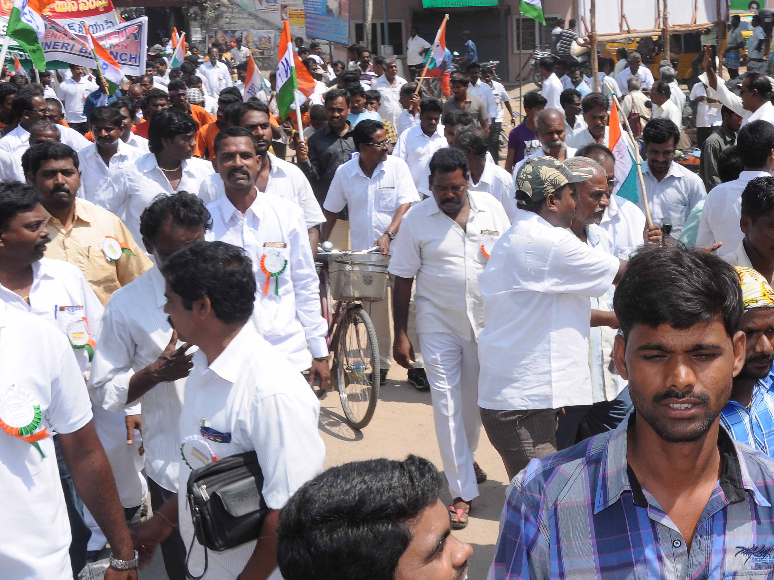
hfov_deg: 34.5
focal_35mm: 55
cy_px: 216
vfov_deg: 26.6
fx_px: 1224
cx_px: 565
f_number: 16
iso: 250
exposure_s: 1/160
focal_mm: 25
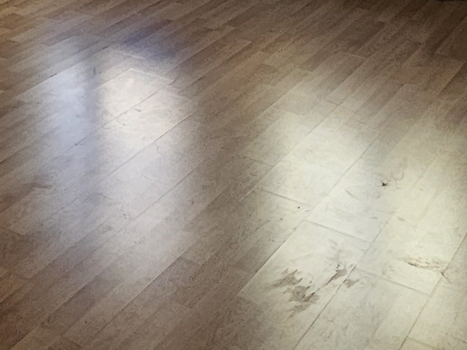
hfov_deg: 23.8
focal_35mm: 69
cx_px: -182
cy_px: -248
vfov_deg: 17.8
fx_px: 931
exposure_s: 1/122
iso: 50
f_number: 2.2
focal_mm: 2.2
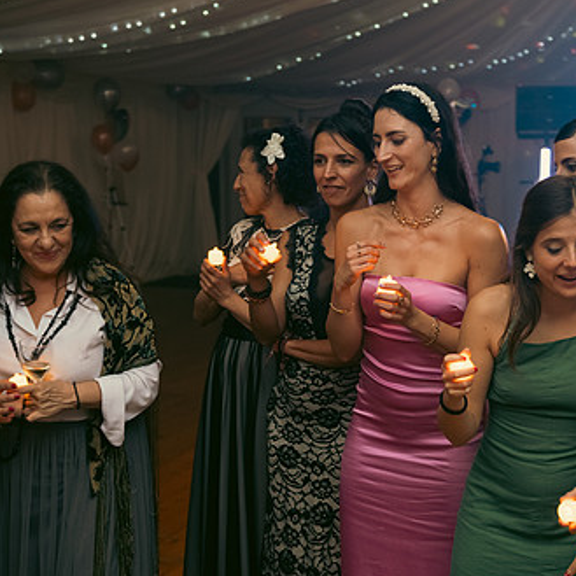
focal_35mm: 66
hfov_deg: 26.0
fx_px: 1242
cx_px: 362
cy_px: 304
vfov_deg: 26.1
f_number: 3.5
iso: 800
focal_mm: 44
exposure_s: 1/160
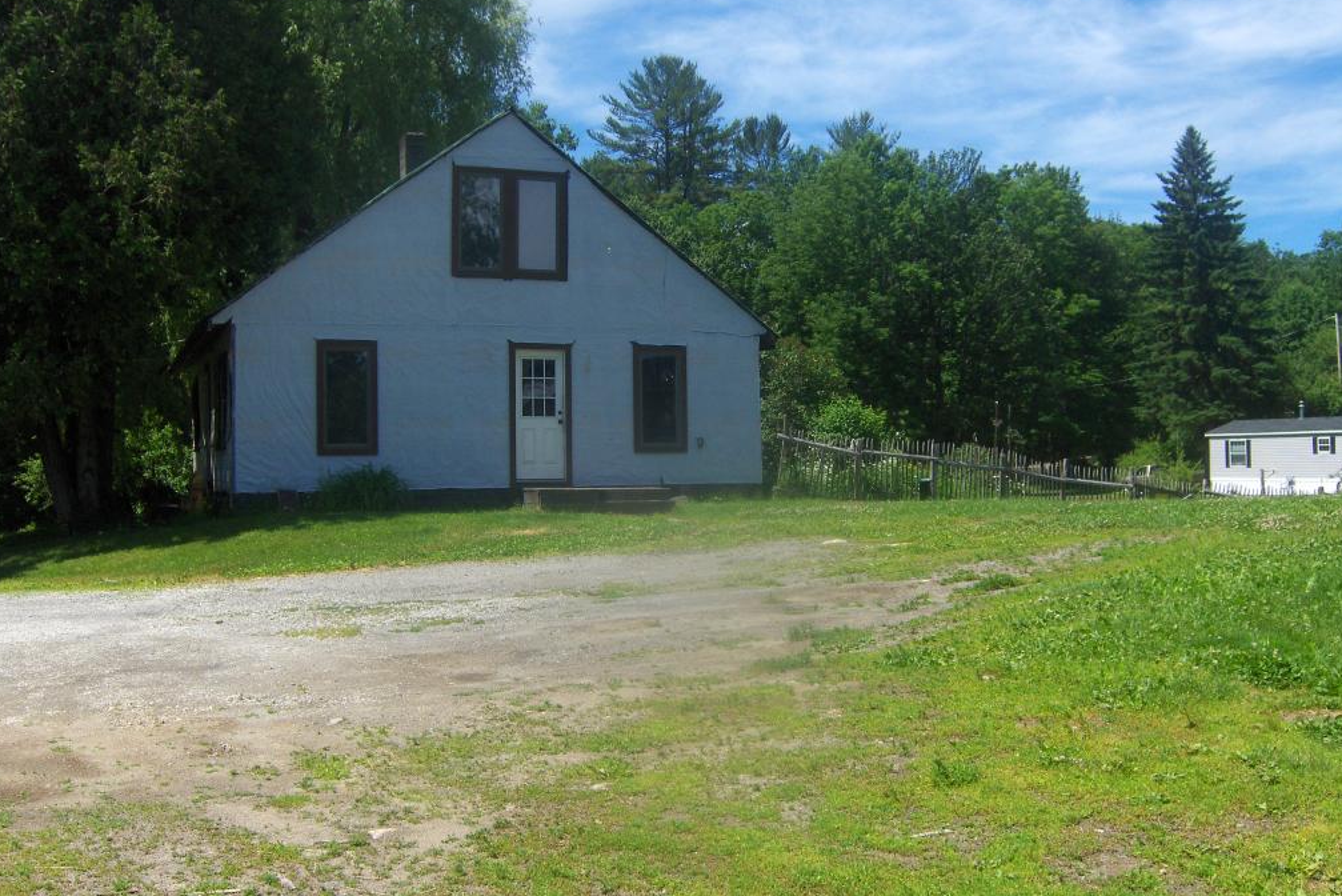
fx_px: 1380
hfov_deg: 51.9
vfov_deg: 35.9
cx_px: 676
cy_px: 407
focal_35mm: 37
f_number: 5.5
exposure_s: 1/485
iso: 100
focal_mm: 7.5
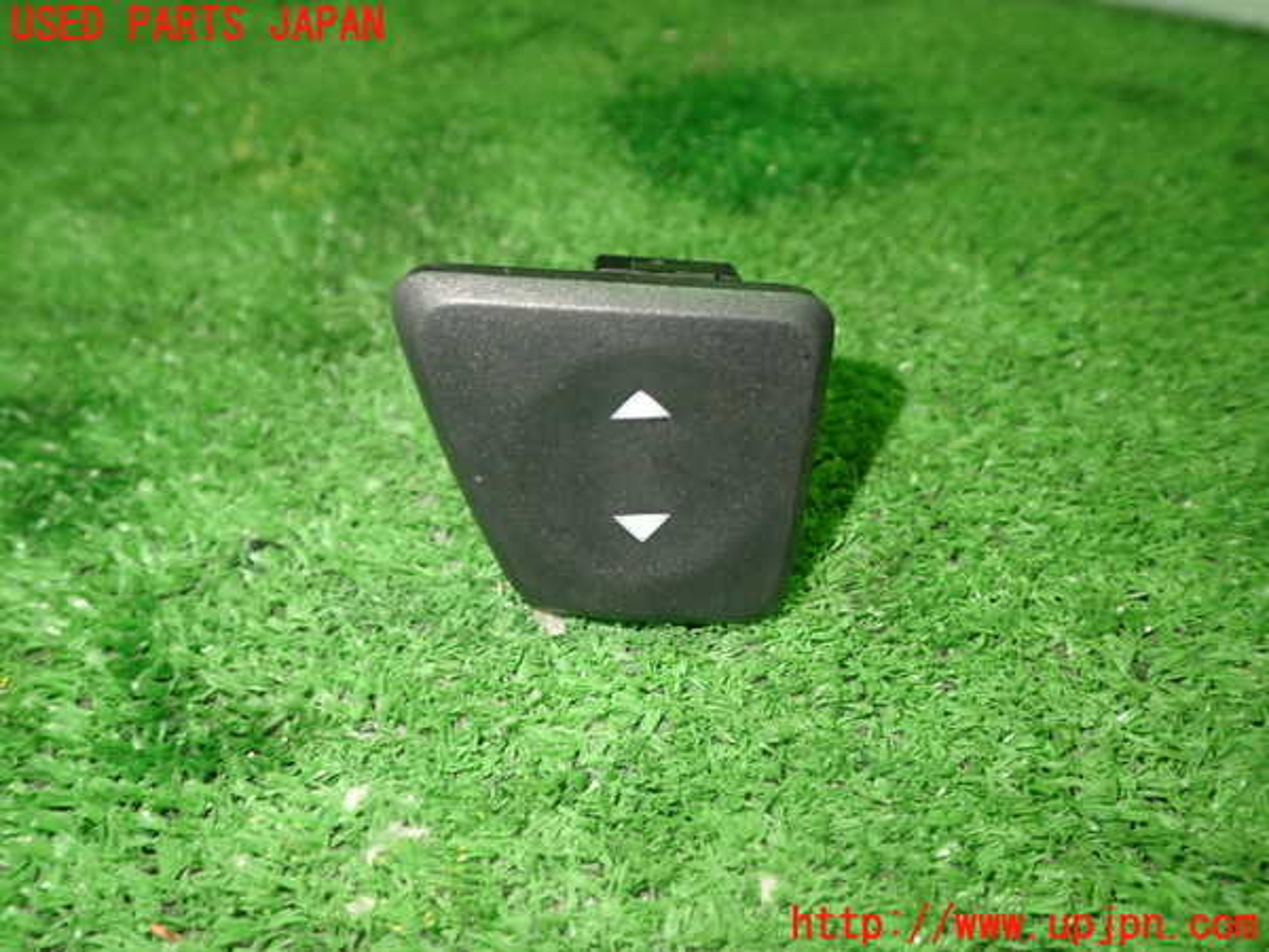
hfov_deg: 60.0
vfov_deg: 46.8
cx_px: 634
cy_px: 476
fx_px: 1100
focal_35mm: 30
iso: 320
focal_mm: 5.4
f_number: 2.3
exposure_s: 1/30
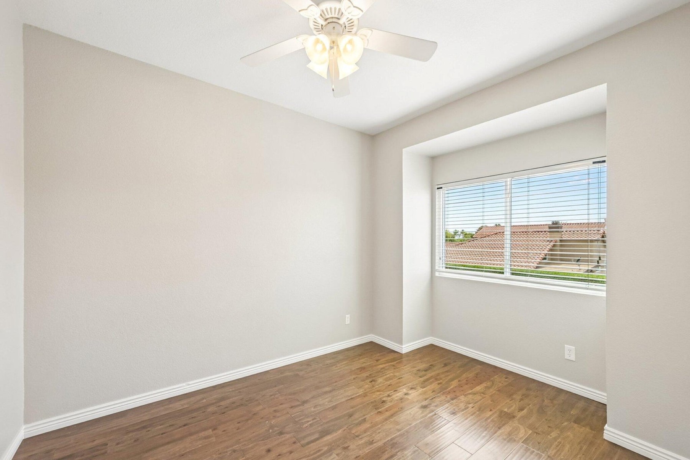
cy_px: 230
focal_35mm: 14
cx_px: 345
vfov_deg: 81.2
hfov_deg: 104.3
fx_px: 268
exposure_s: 1/160
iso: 640
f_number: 8
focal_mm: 14
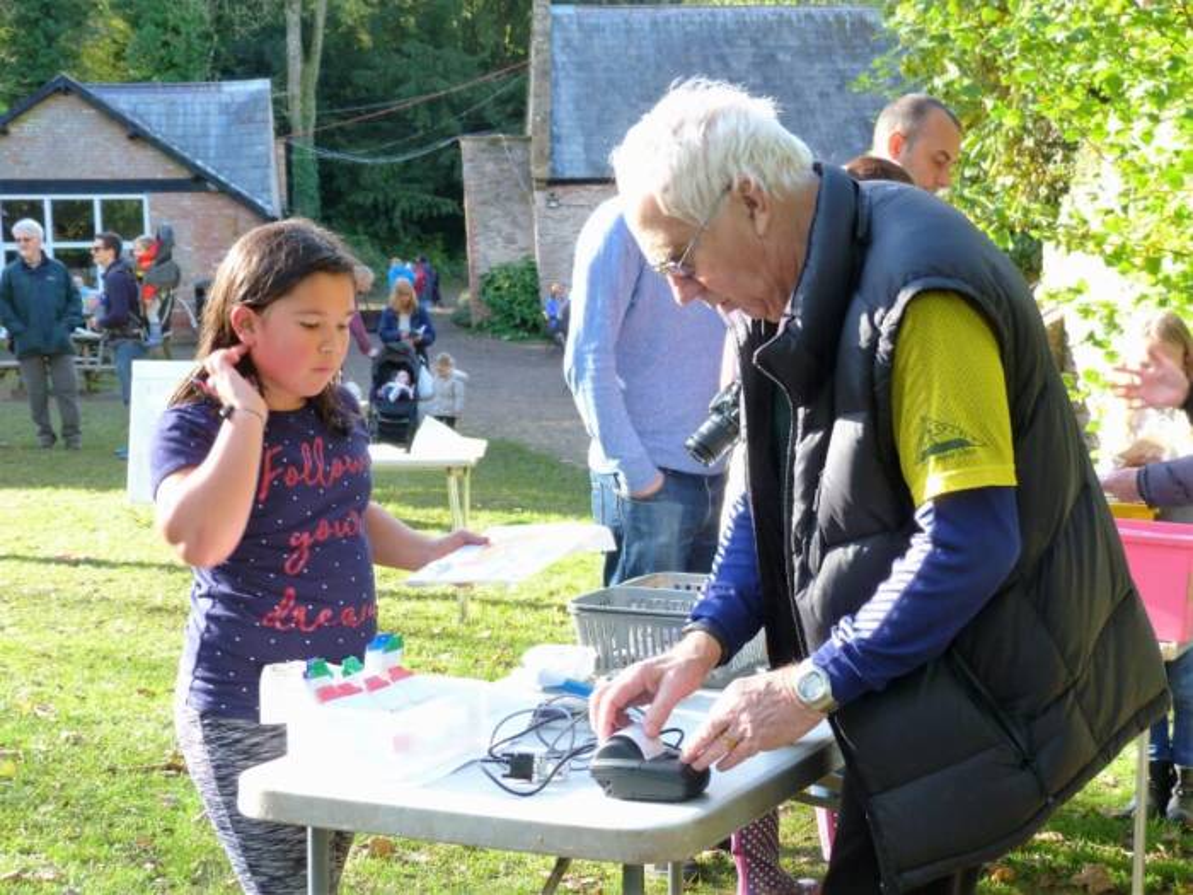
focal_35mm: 51
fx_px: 1758
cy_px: 448
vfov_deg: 28.6
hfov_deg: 37.5
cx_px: 596
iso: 100
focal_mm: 9.2
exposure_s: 1/60
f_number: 3.2
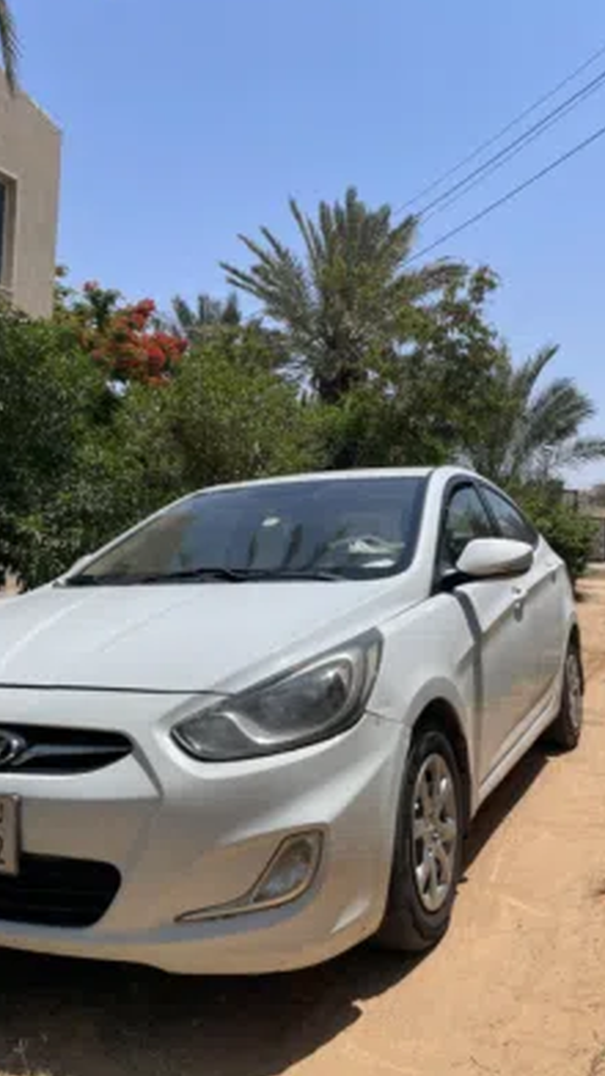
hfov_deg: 40.2
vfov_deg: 66.1
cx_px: 286
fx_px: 827
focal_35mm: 29
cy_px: 531
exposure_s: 1/6135
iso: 32
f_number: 1.6
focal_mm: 4.2
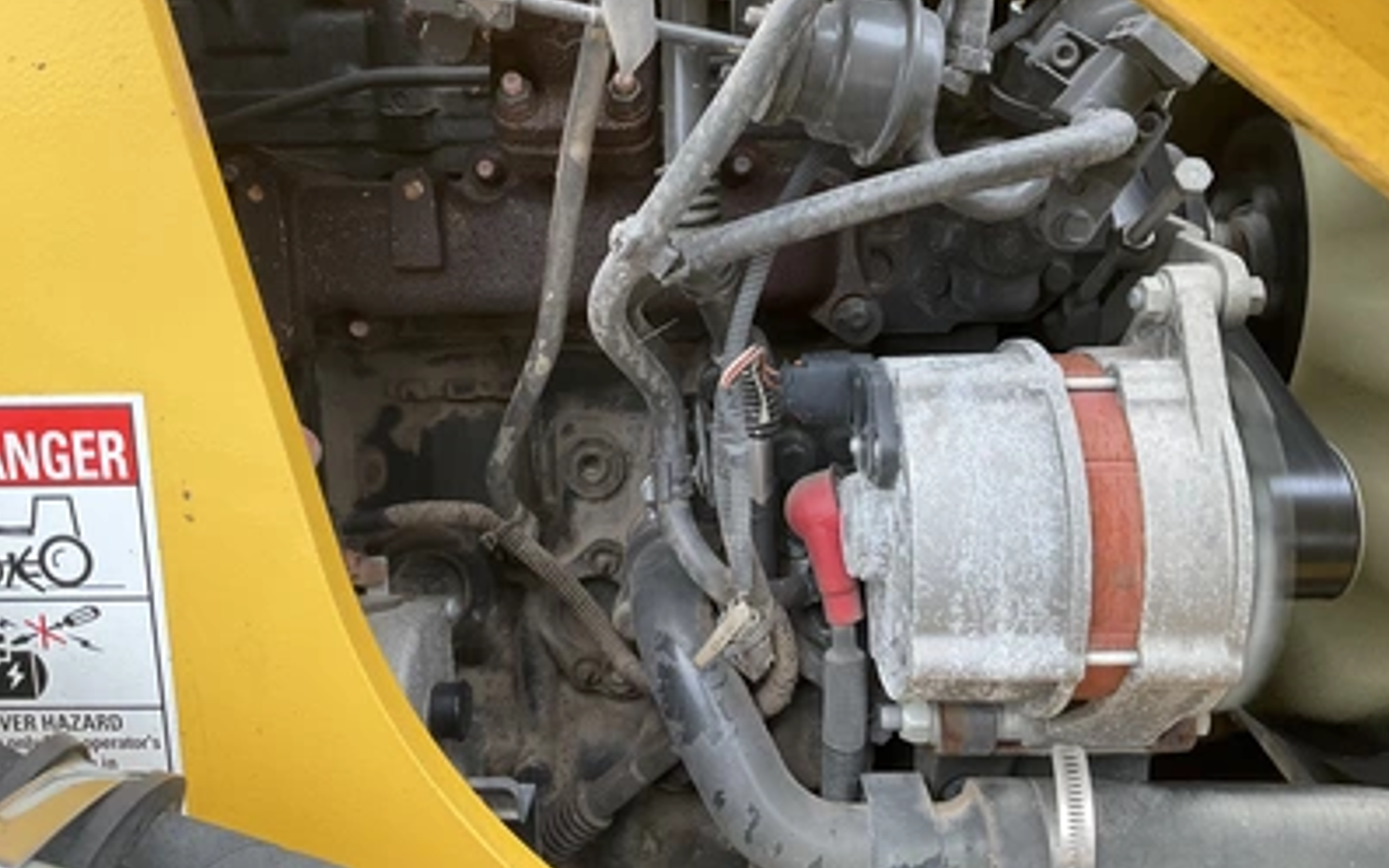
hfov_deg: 61.2
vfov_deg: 40.5
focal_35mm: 31
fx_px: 1173
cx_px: 696
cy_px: 360
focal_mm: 3
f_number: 1.8
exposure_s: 1/122
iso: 32
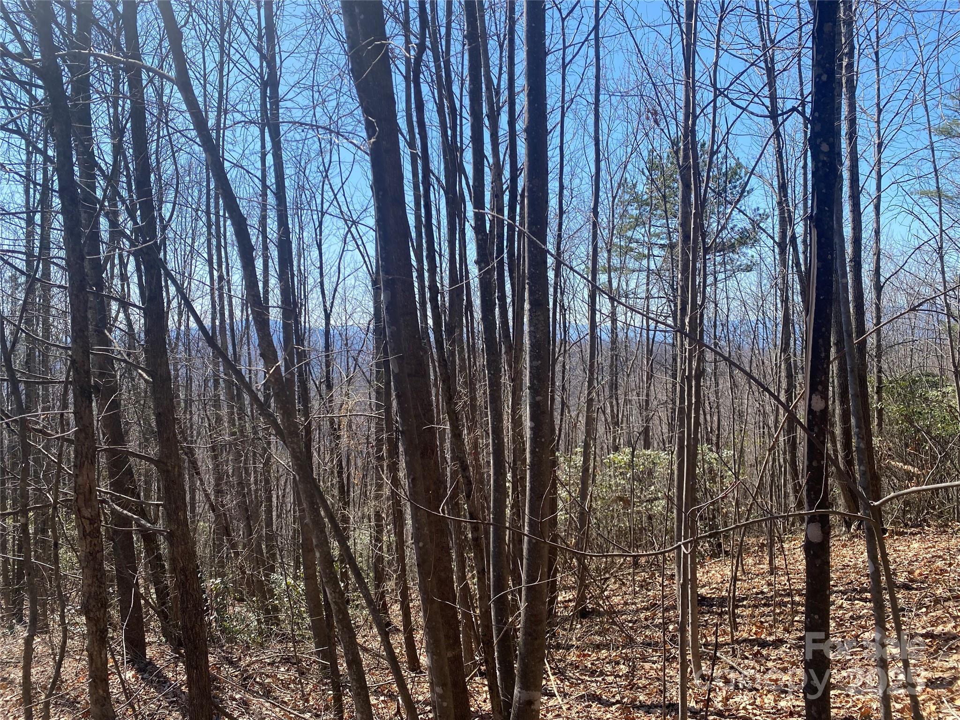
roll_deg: +1.3
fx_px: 721
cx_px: 480
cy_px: 360
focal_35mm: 26
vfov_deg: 53.1
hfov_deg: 67.3
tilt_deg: -1.5
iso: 32
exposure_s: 1/1543
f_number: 1.8
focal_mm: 4.25
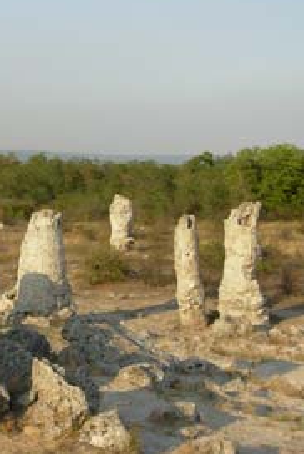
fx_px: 1175
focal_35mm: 93
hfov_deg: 14.6
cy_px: 240
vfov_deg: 21.9
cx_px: 15
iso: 50
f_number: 3.3
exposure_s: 1/627
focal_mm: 9.5
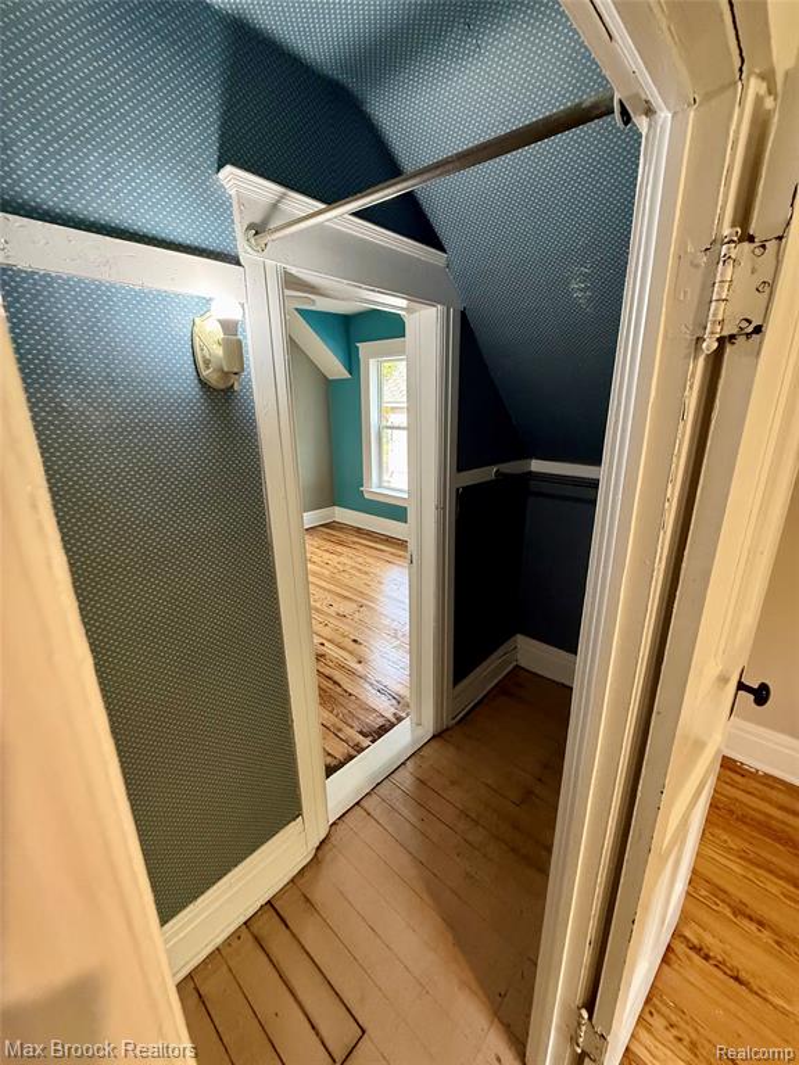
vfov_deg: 102.1
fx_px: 431
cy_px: 532
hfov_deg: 85.7
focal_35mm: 14
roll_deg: +0.2
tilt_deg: -15.7
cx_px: 400
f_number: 2.2
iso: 500
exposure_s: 1/120
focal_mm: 2.22
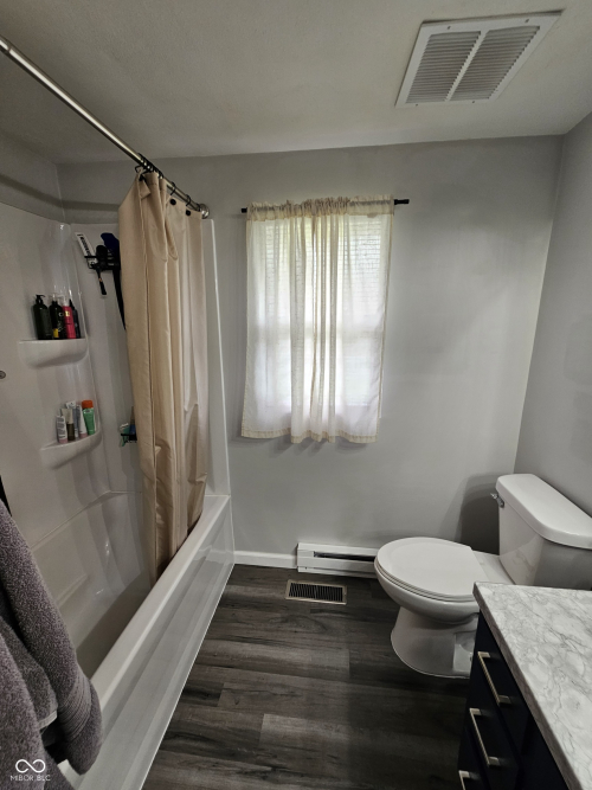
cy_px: 395
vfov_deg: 106.2
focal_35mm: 13
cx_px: 296
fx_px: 297
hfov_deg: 89.9
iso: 100
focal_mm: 2.2
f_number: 2.2
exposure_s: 1/60
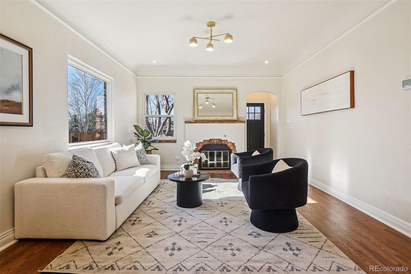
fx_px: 205
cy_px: 137
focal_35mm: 18
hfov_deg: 90.0
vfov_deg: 67.4
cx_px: 206
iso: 100
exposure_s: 1/30
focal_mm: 12
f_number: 8
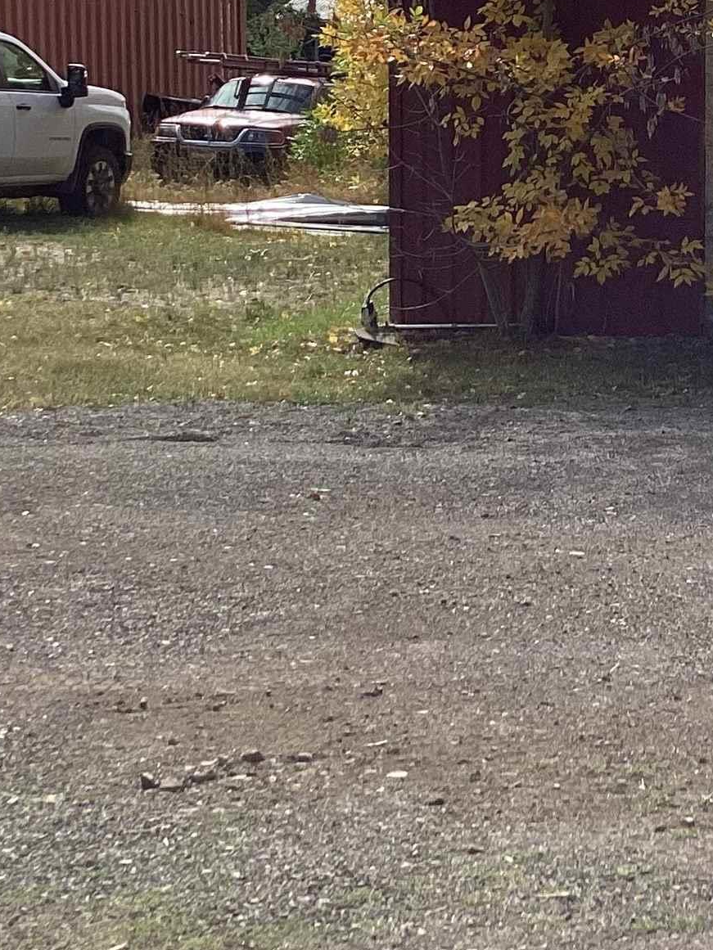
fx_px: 2252
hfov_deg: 16.9
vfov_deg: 23.5
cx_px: 933
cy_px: 196
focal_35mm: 82
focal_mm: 3.3
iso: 25
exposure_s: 1/2037
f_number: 2.4
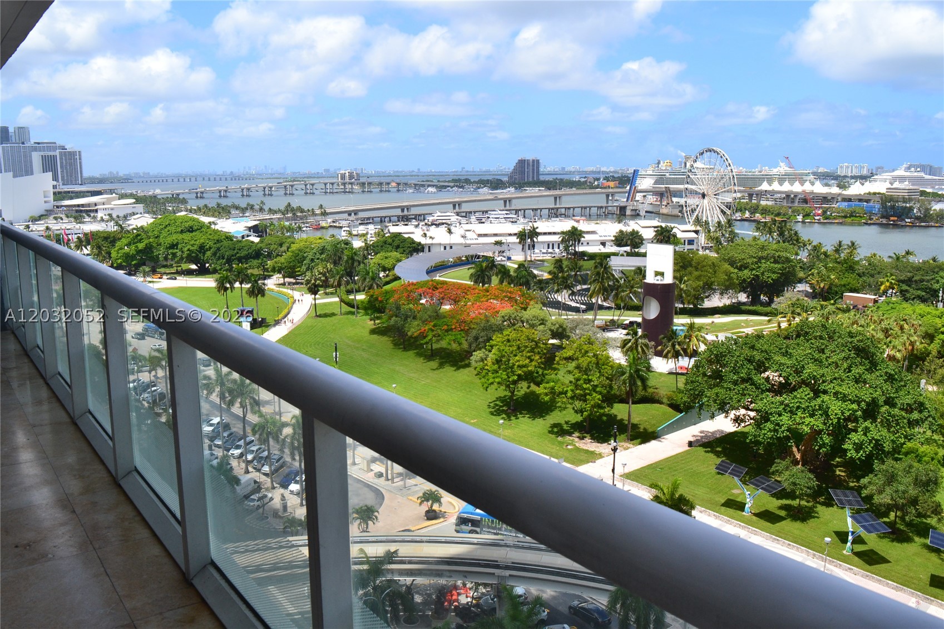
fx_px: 708
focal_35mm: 27
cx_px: 472
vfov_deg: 47.9
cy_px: 314
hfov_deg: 67.4
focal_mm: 18
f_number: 11
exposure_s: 1/500
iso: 400
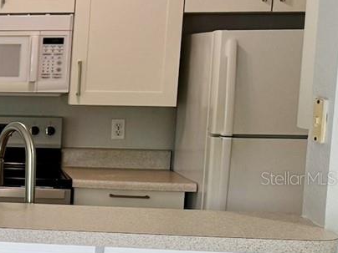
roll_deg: -0.2
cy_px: 178
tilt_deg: -7.8
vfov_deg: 15.5
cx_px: -330
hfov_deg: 16.2
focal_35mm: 95
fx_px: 928
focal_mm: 6.76
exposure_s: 1/120
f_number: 1.78
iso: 160
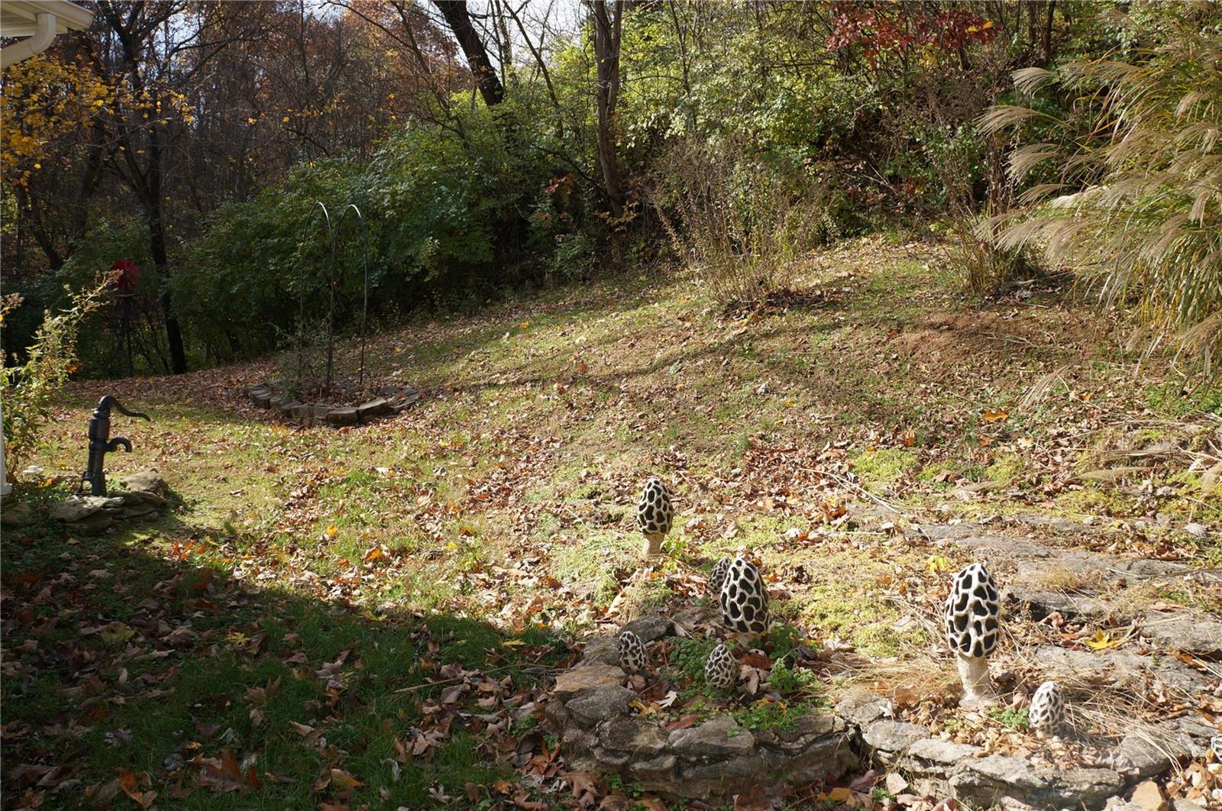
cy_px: 406
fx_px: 915
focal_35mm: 27
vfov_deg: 47.8
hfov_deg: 67.5
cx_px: 611
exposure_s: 1/160
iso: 100
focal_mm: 18
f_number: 6.3
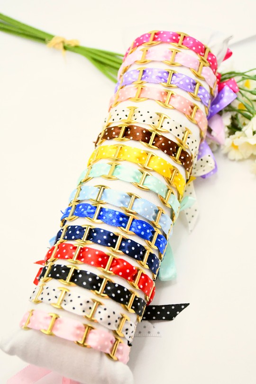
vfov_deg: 31.9
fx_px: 672
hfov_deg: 21.6
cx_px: 128
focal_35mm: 63
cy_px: 192
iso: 16000
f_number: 5
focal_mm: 42
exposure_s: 1/1250
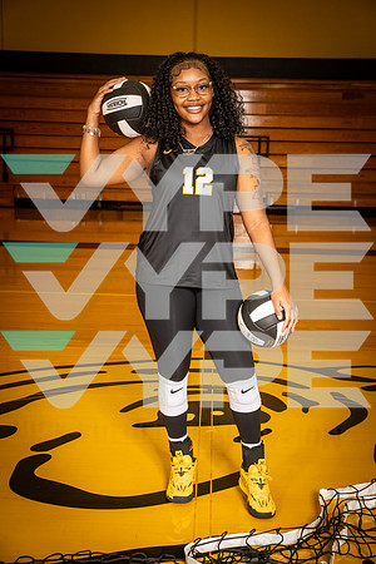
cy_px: 282
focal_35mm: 55
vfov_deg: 36.2
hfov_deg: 24.6
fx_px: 862
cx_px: 188
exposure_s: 1/320
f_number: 7.1
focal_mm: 55
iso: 800
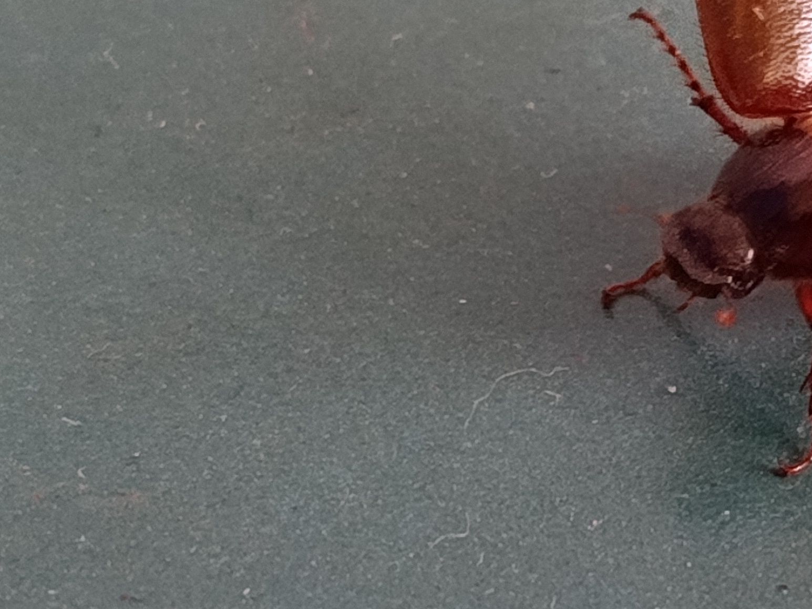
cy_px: 249
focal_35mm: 145
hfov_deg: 13.2
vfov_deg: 10.2
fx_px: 3402
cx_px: 1001
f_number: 1.7
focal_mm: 5.24
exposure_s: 1/120
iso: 798
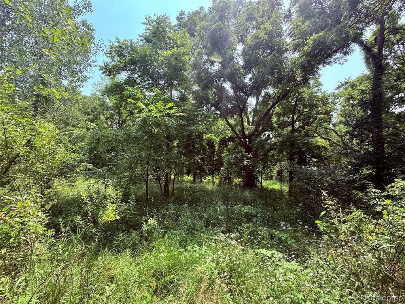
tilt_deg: +5.6
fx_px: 164
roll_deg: -2.8
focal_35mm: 14
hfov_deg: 102.1
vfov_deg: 85.7
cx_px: 202
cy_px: 152
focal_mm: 2.22
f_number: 2.2
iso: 64
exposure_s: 1/518
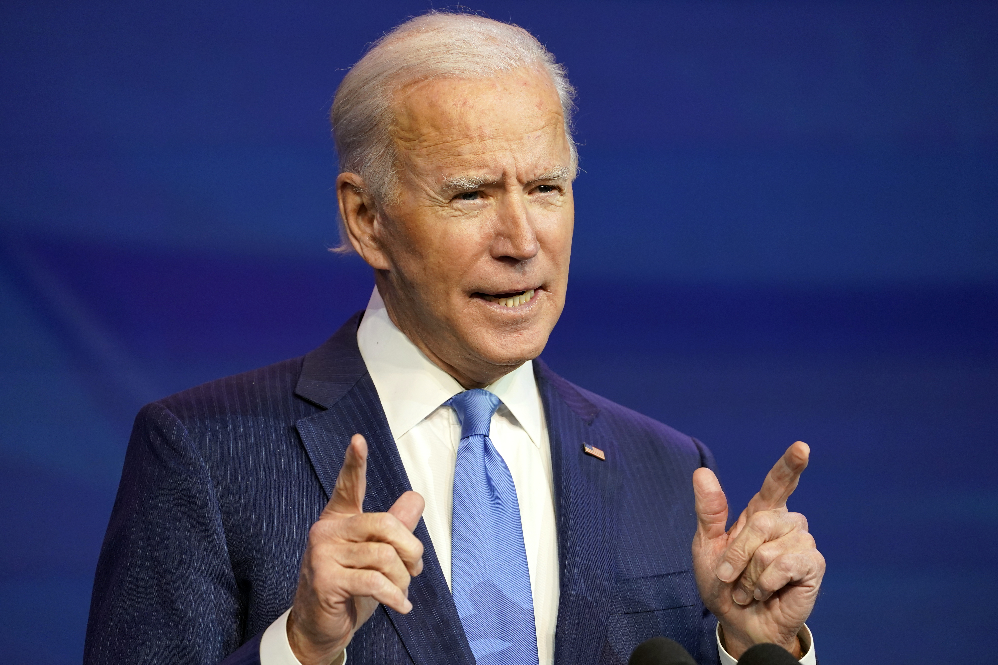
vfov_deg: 3.4
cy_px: 332
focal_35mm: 400
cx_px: 499
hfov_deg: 5.2
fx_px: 11088
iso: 2000
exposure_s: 1/160
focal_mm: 400
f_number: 5.6
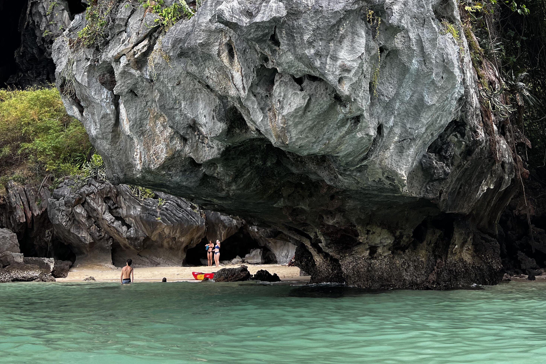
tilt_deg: +22.4
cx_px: 273
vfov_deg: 33.1
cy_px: 3
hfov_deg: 51.9
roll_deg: +0.2
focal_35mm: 37
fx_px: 561
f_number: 1.5
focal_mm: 5.7
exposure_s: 1/184
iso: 50
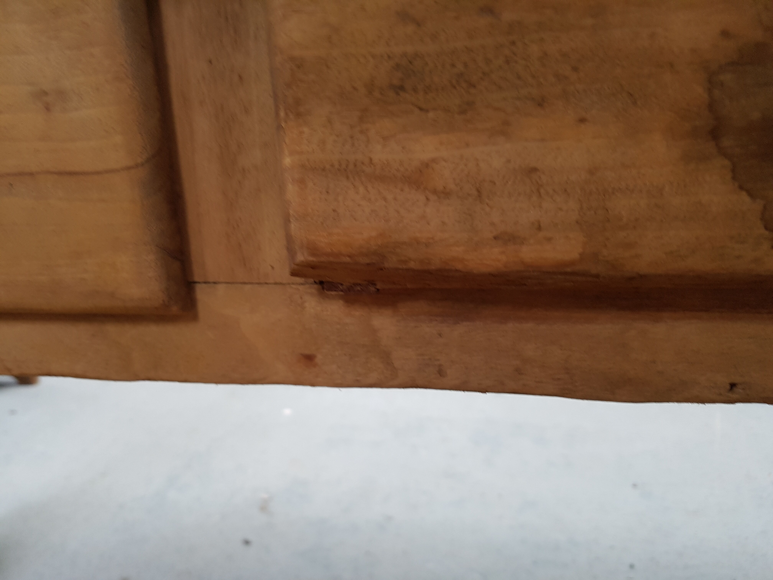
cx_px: 386
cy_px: 290
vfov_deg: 53.1
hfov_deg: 67.3
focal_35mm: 26
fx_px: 581
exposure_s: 1/33
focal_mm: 4.2
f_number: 1.7
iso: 160
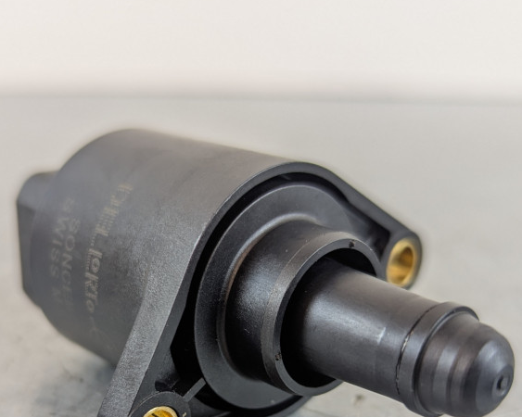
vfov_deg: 29.0
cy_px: 339
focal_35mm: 51
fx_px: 788
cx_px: 218
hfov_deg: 36.6
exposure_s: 1/24.3
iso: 72
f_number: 1.85
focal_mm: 6.81
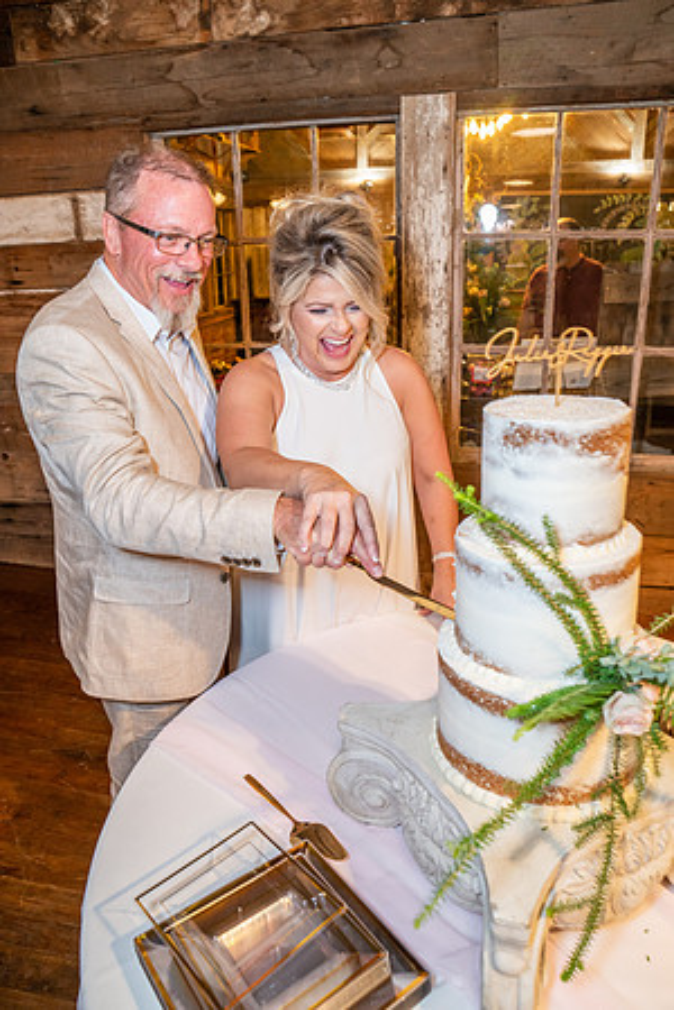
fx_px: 674
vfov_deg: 73.7
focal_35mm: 24
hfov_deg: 53.1
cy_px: 505
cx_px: 337
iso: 1600
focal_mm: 24
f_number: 4.5
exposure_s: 1/60
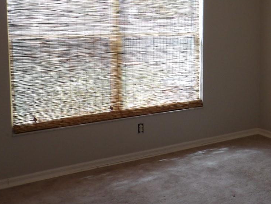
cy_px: 52
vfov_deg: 27.7
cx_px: 248
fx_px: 407
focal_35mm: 52
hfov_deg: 34.6
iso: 167
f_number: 3.2
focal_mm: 4.3
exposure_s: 1/33
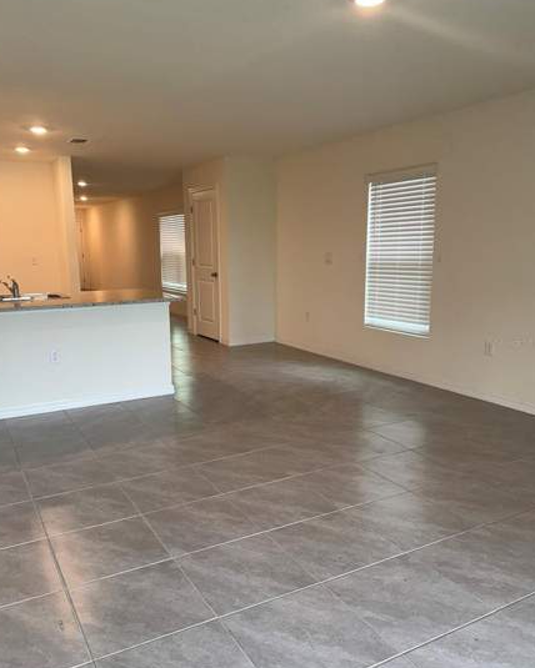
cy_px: 342
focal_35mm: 28
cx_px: 242
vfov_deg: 62.2
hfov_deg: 51.5
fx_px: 554
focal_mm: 6.76
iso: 125
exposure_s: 1/120
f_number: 1.78
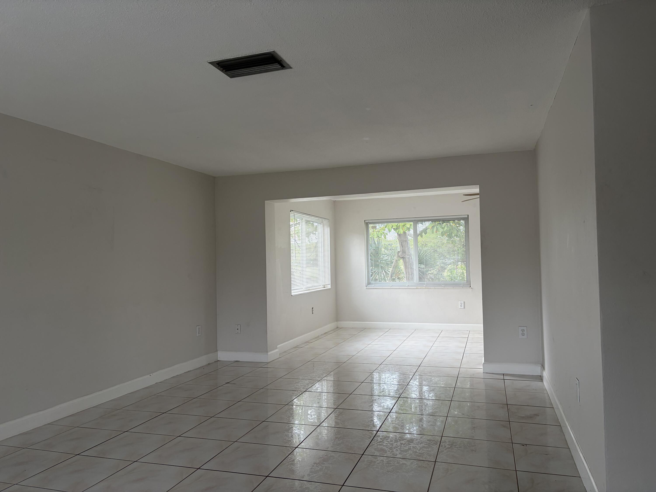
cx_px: 328
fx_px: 493
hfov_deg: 67.3
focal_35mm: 26
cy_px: 246
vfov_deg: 53.1
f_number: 1.6
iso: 80
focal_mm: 5.96
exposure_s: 1/120
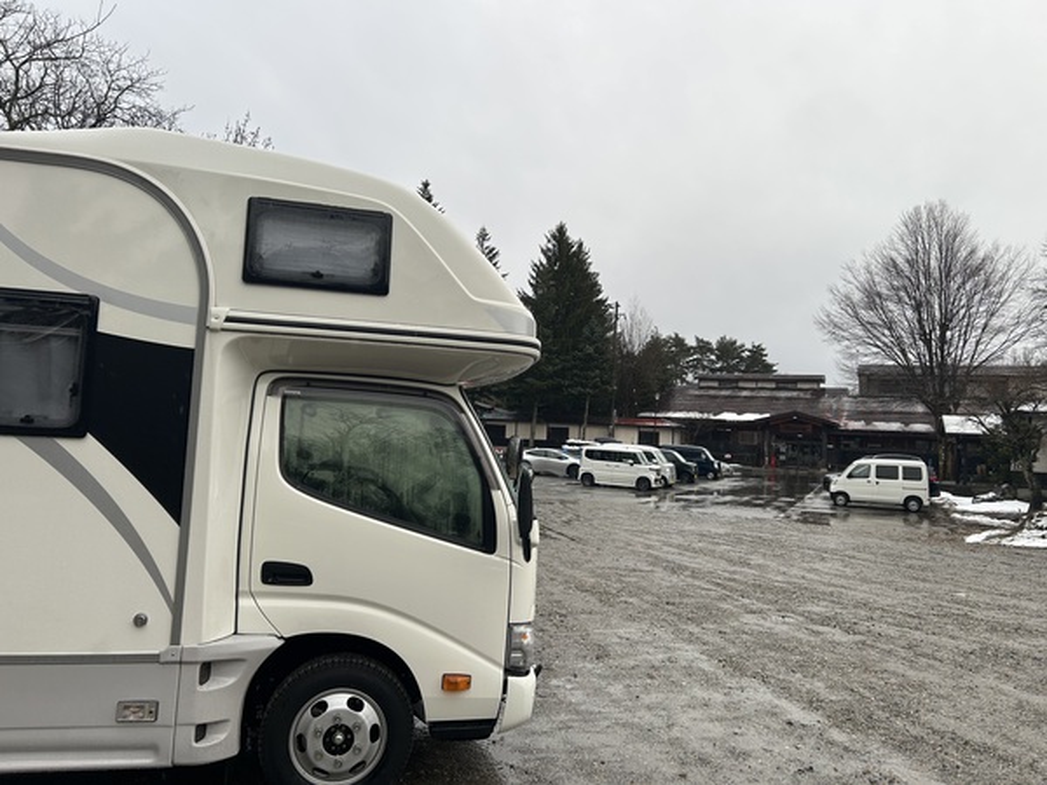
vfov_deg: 53.1
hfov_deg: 67.3
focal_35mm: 26
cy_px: 392
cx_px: 524
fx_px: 786
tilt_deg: +4.1
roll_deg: -2.5
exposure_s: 1/639
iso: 50
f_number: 1.5
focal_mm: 5.7
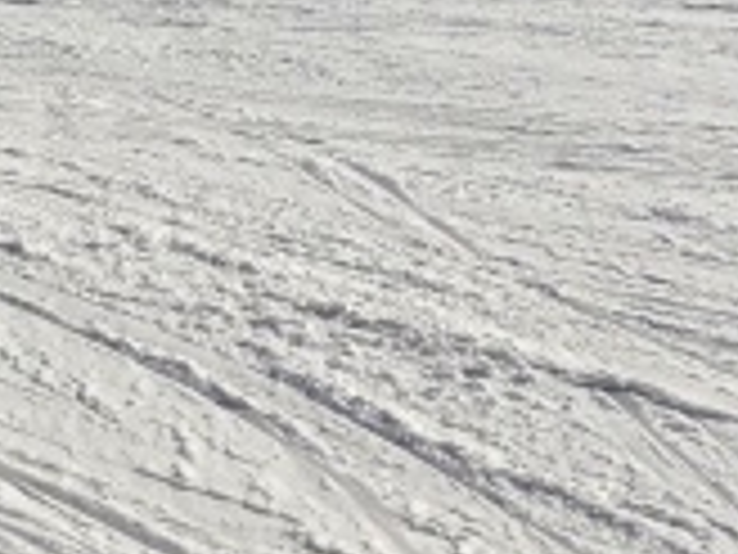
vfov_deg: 10.7
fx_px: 2921
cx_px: 81
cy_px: -54
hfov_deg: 14.3
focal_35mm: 137
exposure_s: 1/8000
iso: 20
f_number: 1.8
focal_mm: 4
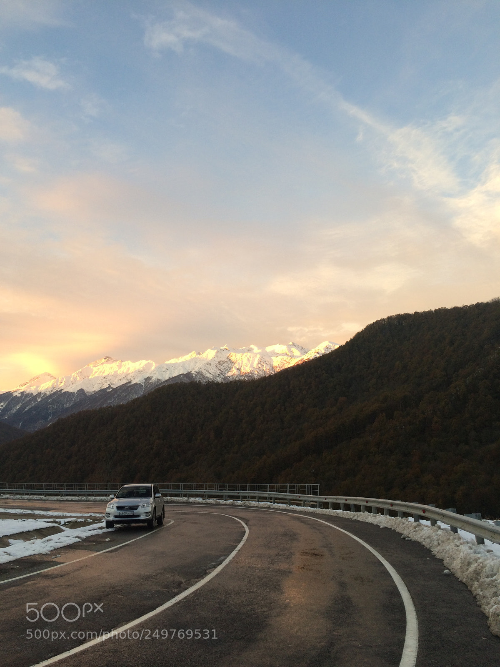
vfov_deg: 61.7
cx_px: 250
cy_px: 334
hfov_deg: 48.2
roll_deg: +2.0
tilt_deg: +11.2
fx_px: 559
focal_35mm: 29
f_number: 2.2
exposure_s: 1/100
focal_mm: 4.15
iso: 40
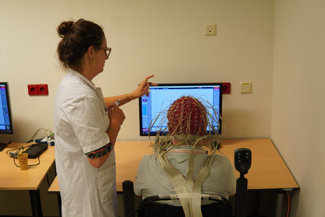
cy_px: 108
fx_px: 406
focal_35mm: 45
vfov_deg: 29.9
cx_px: 162
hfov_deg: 43.6
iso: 800
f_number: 4
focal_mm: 30
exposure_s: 1/160
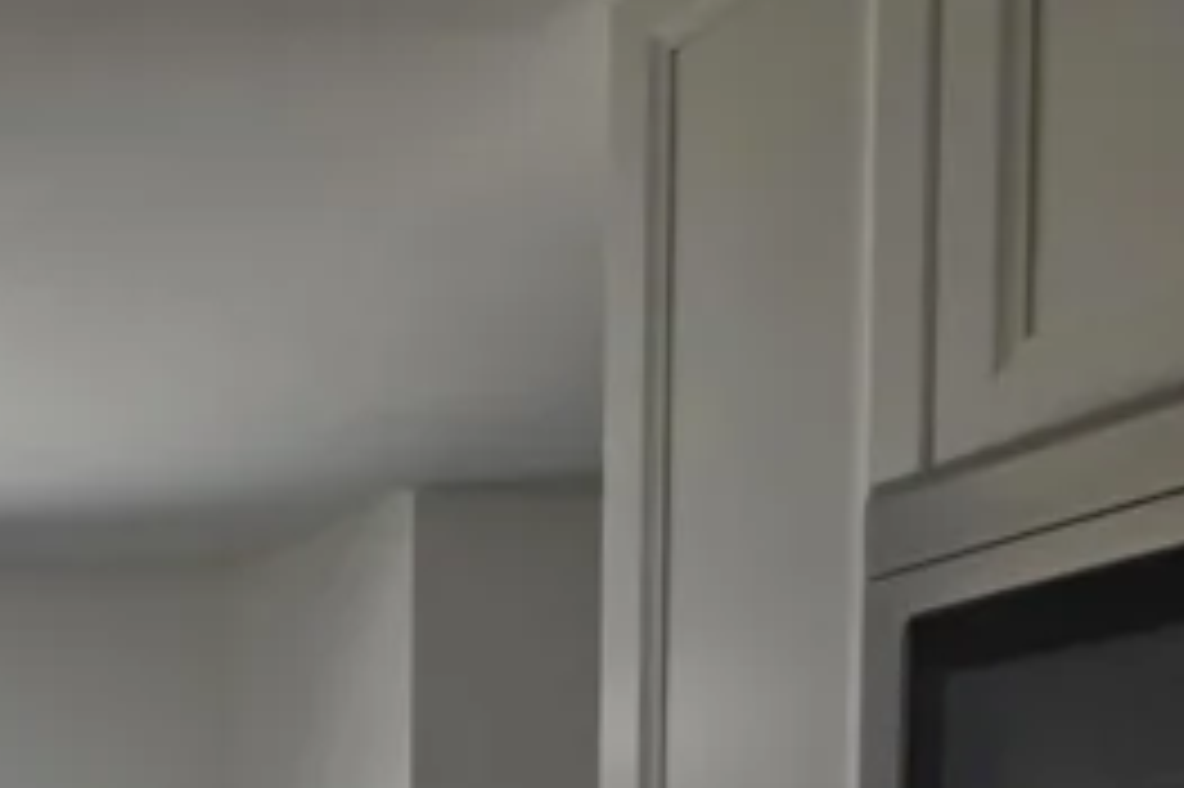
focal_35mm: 68
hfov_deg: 25.9
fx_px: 2235
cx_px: -299
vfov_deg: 17.5
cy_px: 1252
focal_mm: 6.3
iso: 32
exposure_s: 1/120
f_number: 1.7
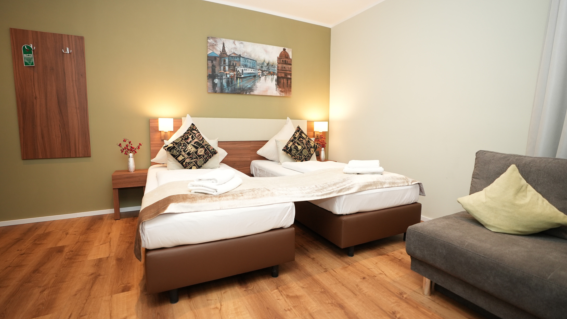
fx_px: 256
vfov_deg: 63.9
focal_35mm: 17
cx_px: 282
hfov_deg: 95.9
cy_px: 154
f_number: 2.8
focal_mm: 16
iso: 800
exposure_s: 1/100
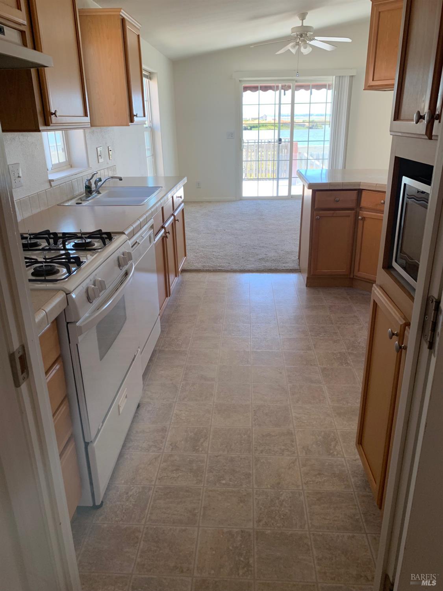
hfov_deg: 53.1
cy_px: 296
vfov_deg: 67.3
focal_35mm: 26
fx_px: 444
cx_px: 222
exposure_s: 1/121
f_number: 1.8
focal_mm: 4.25
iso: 64
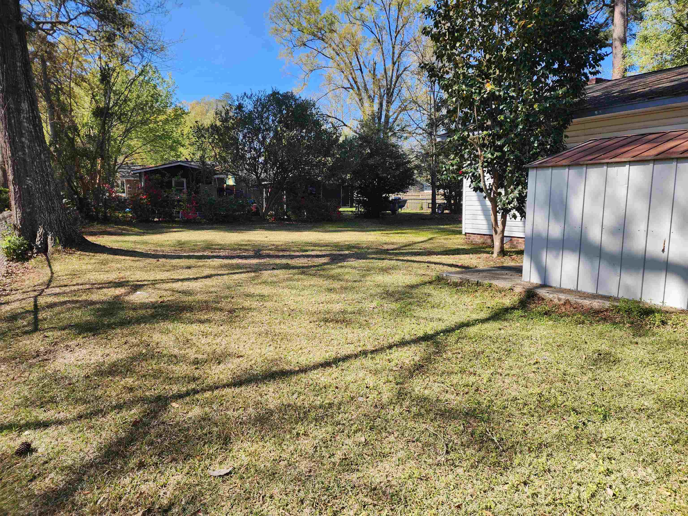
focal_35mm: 23
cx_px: 344
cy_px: 258
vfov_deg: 58.9
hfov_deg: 73.9
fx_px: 457
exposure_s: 1/425
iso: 12
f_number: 1.8
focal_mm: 6.4
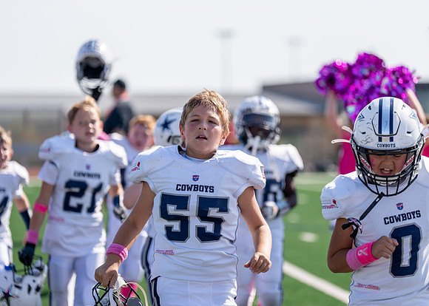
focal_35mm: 160
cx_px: 214
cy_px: 153
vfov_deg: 9.0
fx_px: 1953
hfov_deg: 12.5
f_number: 2.8
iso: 100
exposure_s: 1/2000
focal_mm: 153
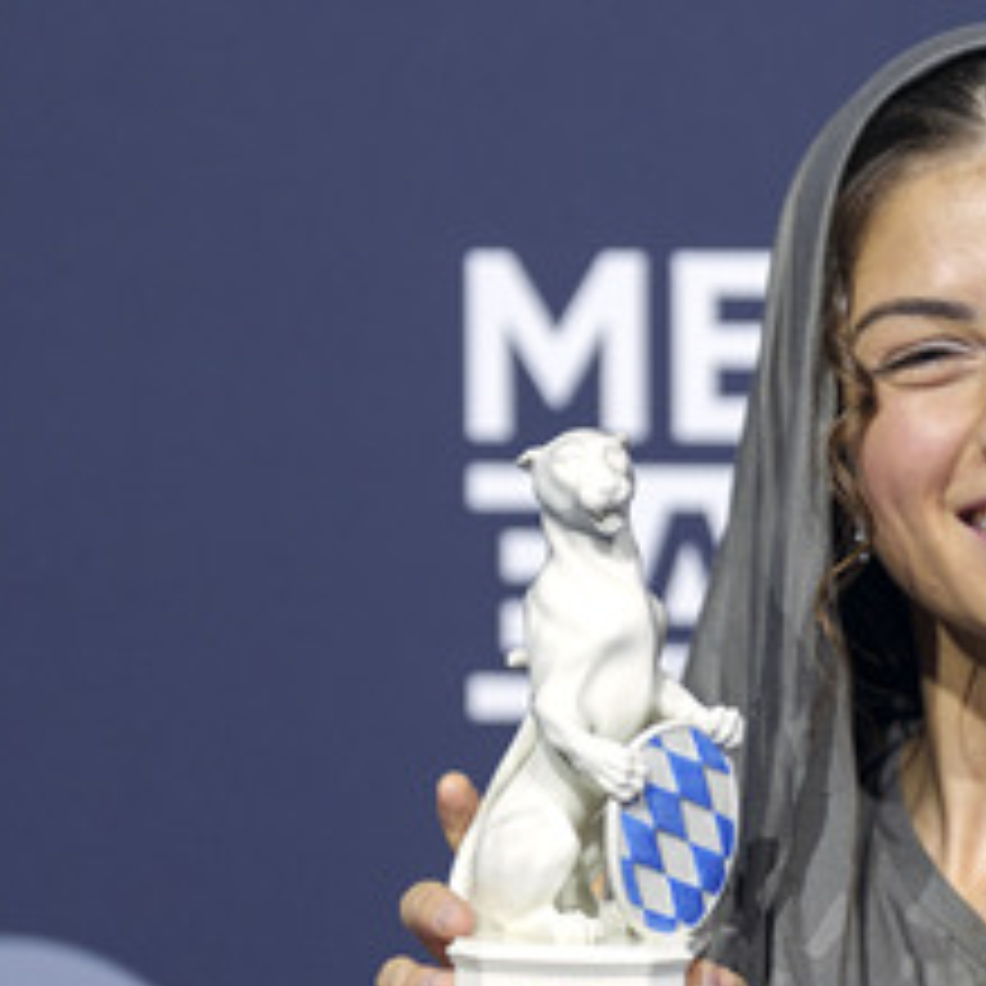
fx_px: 8830
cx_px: 916
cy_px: 639
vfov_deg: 6.4
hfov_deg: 6.4
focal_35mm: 274
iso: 800
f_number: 2.8
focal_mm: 157
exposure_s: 1/400
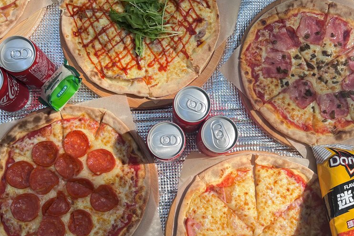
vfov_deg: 37.7
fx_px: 344
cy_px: 137
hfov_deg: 54.4
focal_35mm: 35
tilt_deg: -85.3
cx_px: 183
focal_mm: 5.7
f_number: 1.5
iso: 40
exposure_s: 1/244
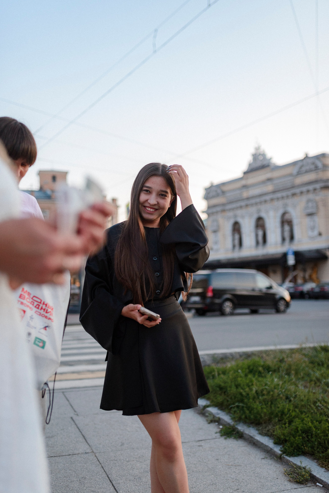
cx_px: 164
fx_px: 493
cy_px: 246
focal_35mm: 36
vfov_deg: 53.1
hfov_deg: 36.9
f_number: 2
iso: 320
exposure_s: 1/250
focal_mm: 35
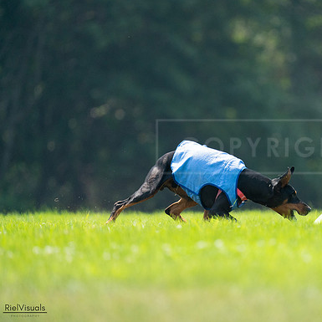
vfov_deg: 2.3
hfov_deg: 2.3
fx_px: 8093
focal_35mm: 769
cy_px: 161
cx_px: 236
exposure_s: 1/4000
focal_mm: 600
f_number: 6.3
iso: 3200
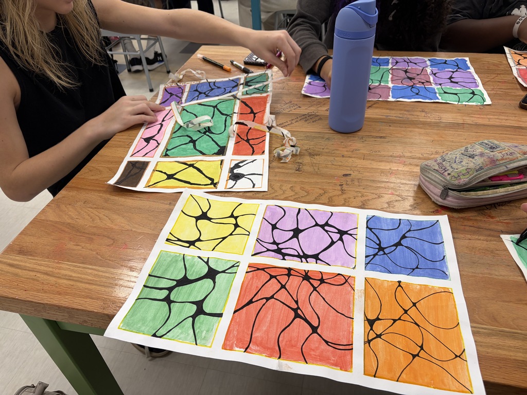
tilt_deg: -37.5
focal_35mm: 26
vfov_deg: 53.1
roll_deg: +3.3
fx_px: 396
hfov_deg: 67.3
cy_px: 198
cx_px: 264
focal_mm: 5.96
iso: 50
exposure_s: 1/121
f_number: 1.6
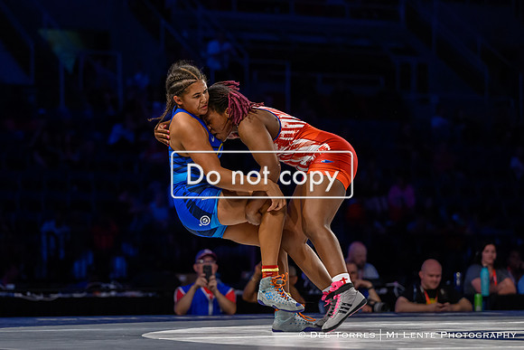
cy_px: 212
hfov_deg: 13.8
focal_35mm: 149
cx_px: 225
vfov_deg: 9.2
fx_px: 2168
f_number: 2.8
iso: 4000
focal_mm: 110
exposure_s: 1/800
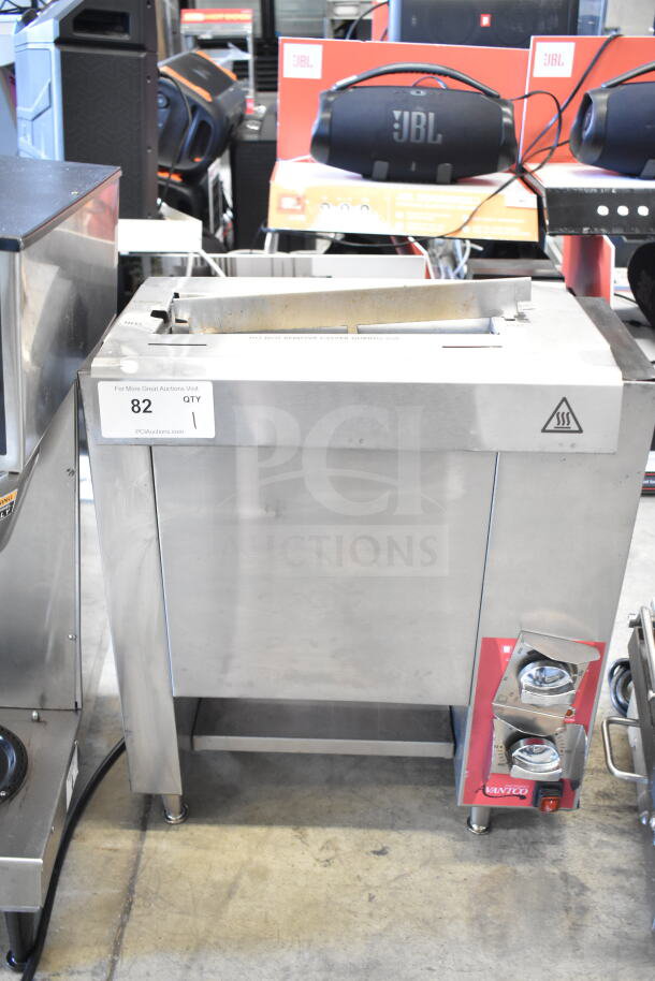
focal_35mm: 33
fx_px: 900
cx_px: 328
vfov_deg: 57.2
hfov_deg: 40.0
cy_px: 490
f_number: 3.8
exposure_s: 1/40
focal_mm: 22
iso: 2200
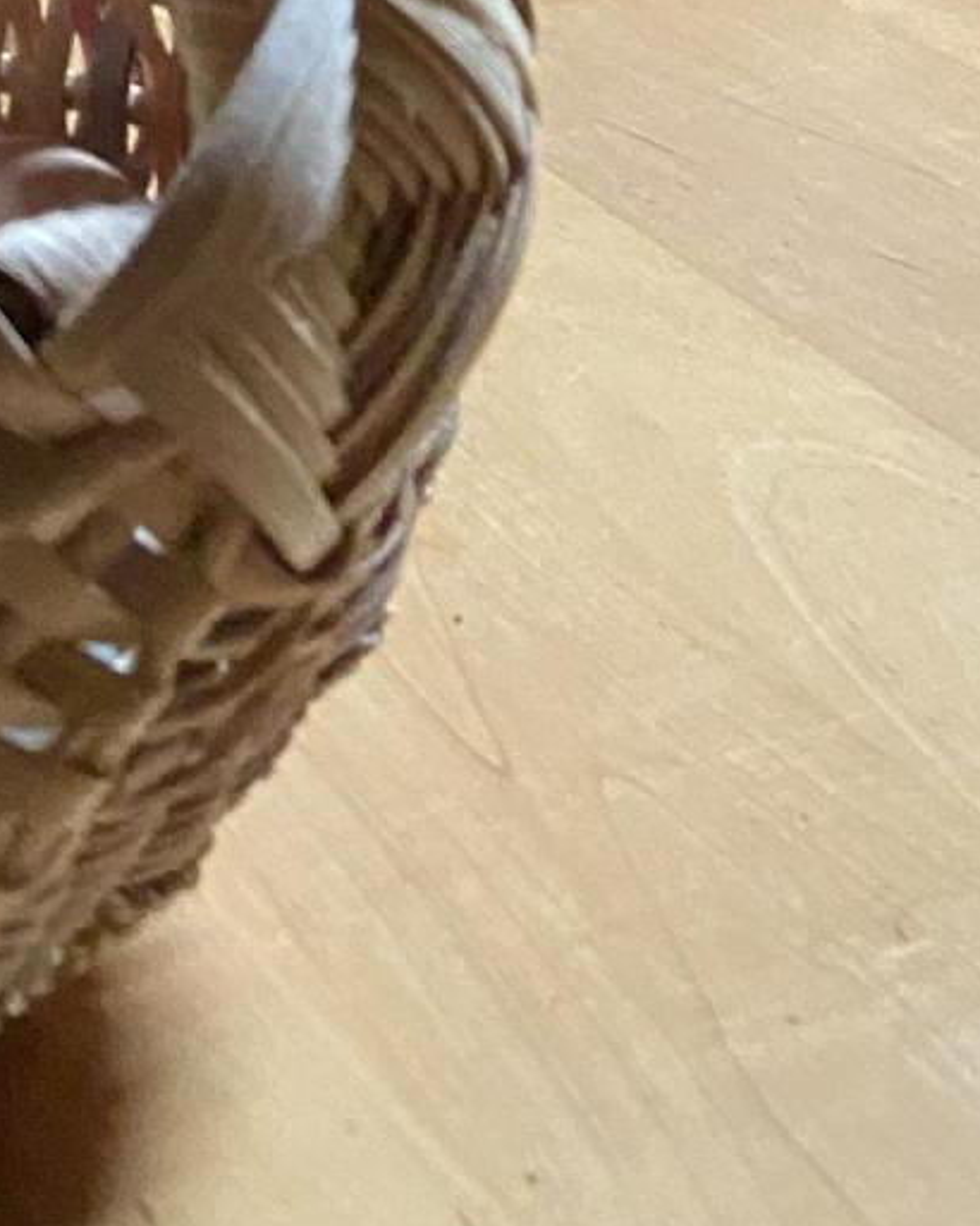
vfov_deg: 17.6
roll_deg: -0.7
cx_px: 1625
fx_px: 3591
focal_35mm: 99
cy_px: -564
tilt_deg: -5.6
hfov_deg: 14.2
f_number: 1.8
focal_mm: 4.25
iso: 500
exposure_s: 1/40
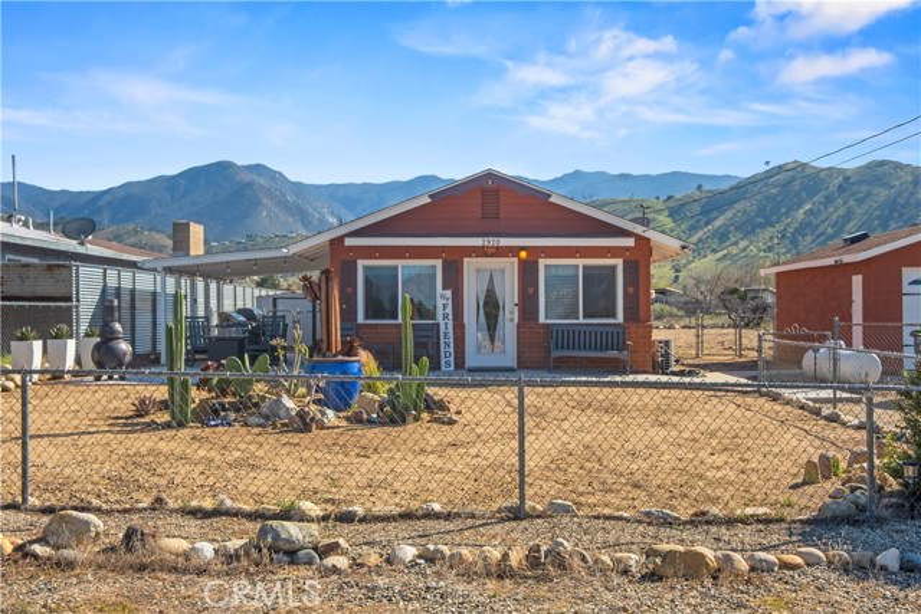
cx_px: 460
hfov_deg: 55.8
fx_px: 870
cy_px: 307
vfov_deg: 38.9
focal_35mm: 34
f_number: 9
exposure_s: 1/250
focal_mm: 22.9
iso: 250
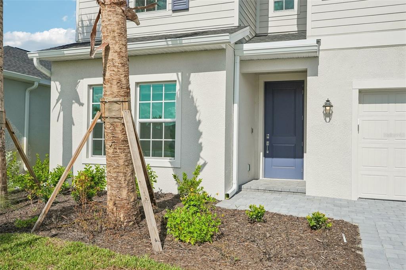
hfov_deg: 58.7
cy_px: 135
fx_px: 361
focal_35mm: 32
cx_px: 203
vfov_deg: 41.1
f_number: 8
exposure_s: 1/2000
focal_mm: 32
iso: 400
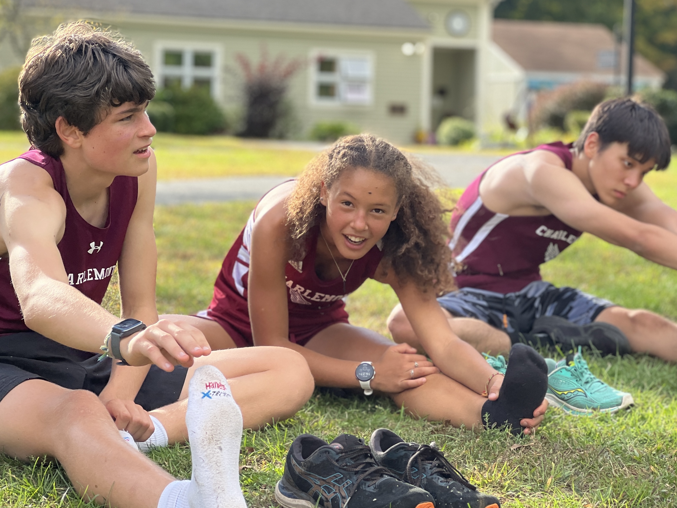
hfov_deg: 25.3
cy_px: 254
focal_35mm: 77
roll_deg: -1.6
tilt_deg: -1.5
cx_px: 338
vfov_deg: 19.1
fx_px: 1506
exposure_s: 1/135
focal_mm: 9
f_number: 2.8
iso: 40
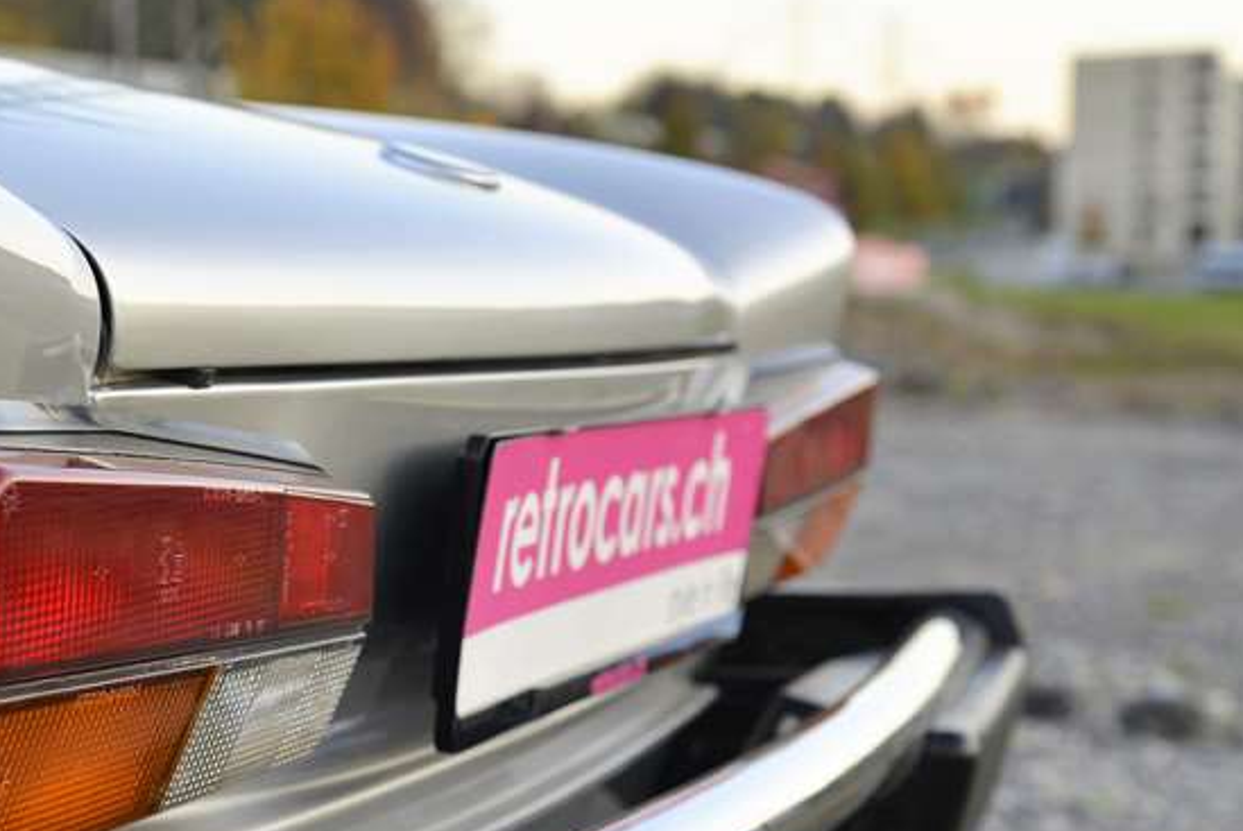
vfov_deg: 14.2
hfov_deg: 20.9
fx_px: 3317
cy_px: 566
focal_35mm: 96
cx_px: 168
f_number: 5.6
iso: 280
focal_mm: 55
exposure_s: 1/125
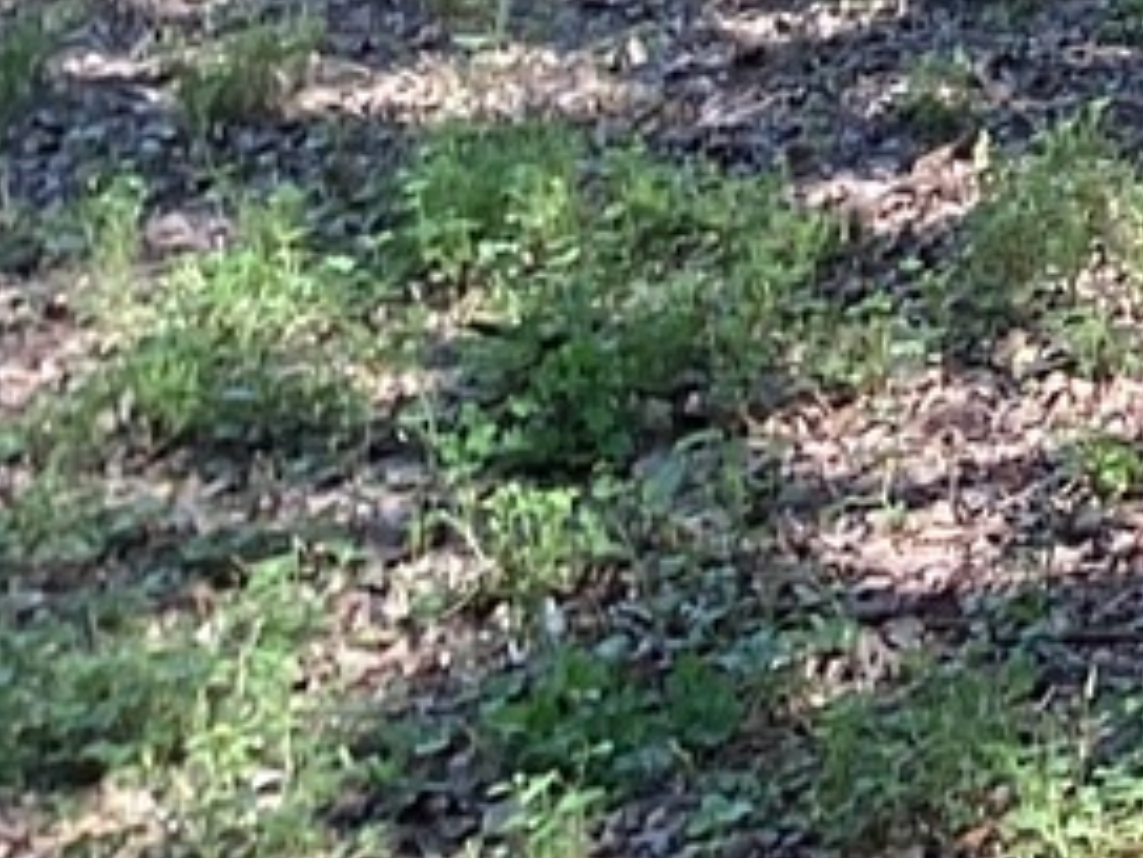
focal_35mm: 164
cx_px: 2946
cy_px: -1190
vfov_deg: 8.3
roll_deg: -1.8
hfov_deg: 10.1
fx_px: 5415
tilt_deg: -11.3
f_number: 2.4
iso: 40
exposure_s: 1/100
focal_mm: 3.3
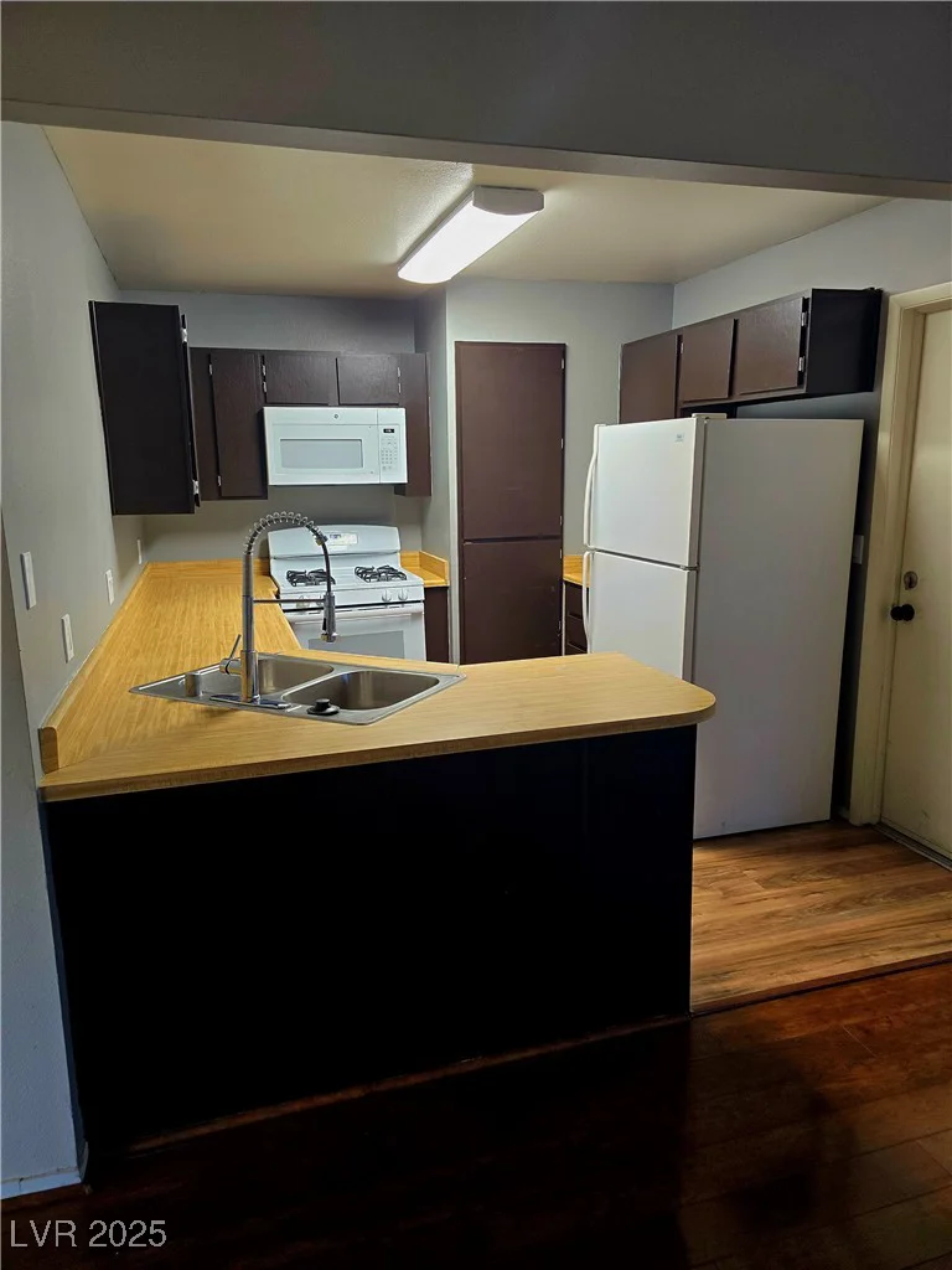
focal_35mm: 23
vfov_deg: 73.9
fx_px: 843
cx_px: 476
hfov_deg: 58.9
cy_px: 635
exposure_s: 1/120
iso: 250
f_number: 1.7
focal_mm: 6.3
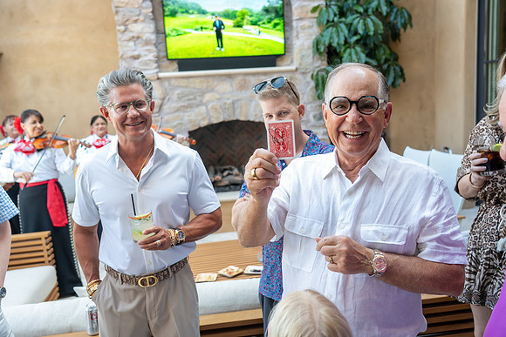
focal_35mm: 33
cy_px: 168
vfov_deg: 40.0
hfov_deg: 57.2
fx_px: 464
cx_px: 253
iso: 400
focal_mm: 33
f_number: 4
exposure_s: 1/200
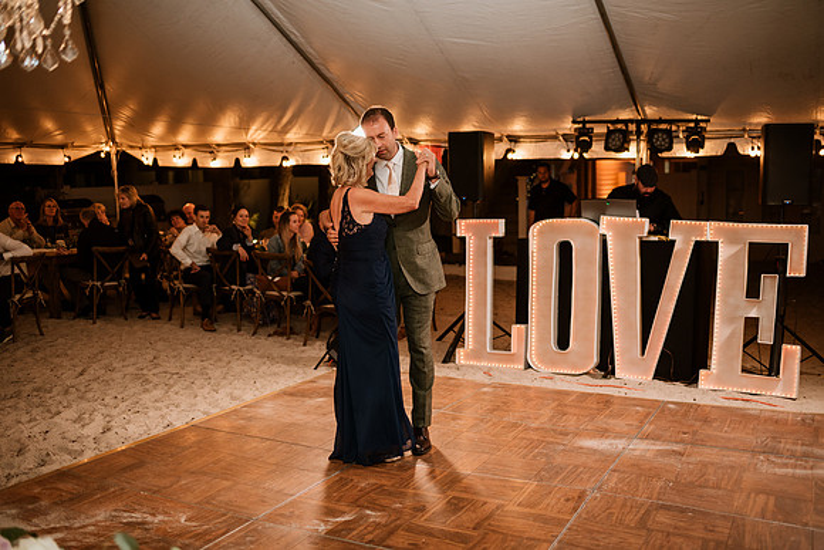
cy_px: 275
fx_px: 801
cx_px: 412
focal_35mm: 35
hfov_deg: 54.4
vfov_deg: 37.9
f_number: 2
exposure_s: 1/200
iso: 500
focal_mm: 35
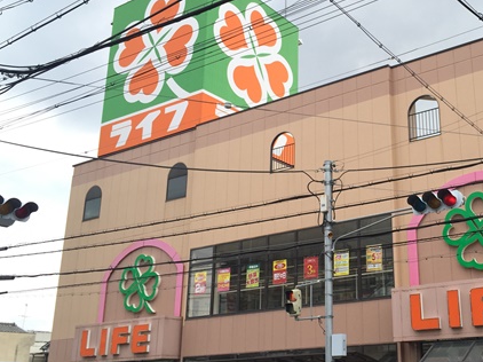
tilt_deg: +19.9
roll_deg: -0.2
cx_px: 357
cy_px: 181
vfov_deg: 32.8
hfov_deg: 41.8
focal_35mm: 44
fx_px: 614
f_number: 2.2
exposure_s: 1/1236
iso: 32
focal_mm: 4.15
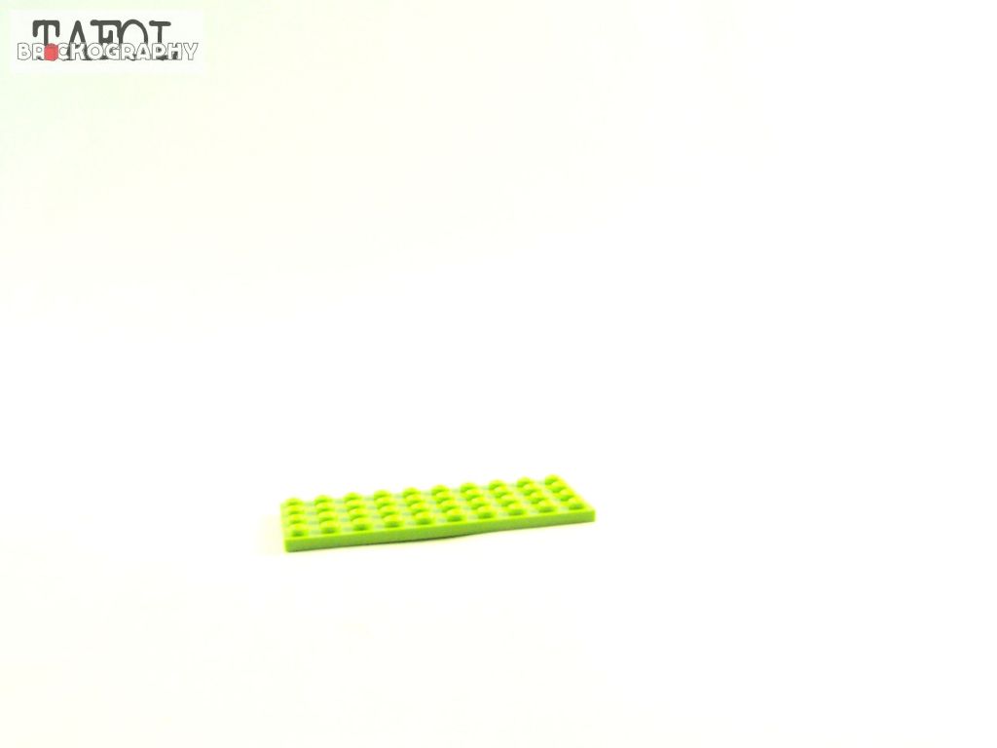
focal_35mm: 38
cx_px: 498
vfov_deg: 37.7
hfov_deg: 49.0
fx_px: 1094
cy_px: 374
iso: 400
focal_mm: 6.3
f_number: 3.2
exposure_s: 1/60
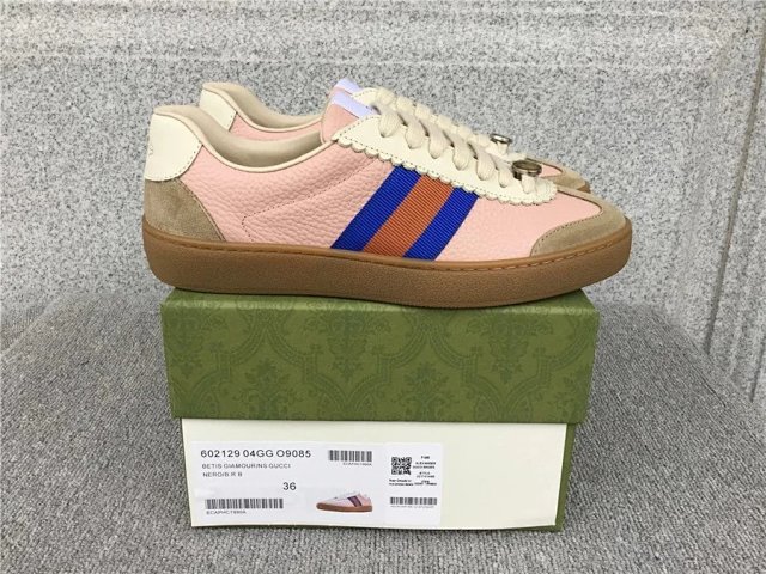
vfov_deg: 45.4
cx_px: 383
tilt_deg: -20.9
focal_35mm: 31
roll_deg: -0.6
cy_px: 287
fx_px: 686
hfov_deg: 58.4
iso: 50
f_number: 2.4
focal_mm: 3.3
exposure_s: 1/100
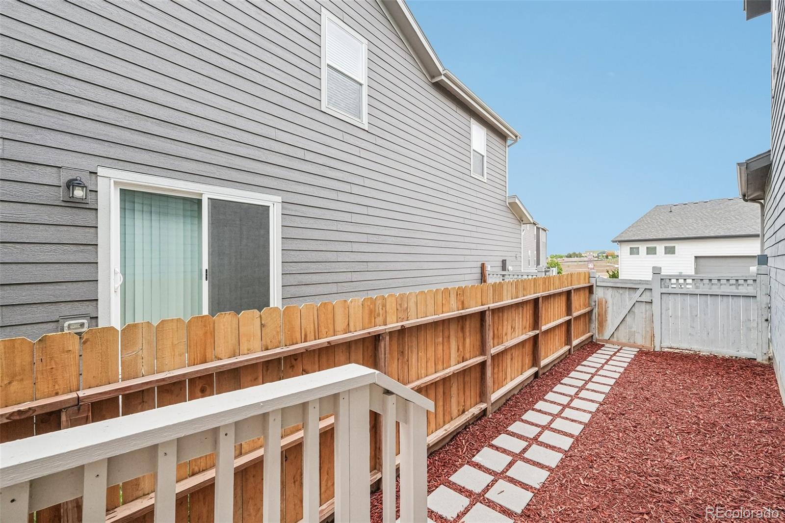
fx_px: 327
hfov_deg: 100.4
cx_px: 392
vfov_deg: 77.3
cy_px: 262
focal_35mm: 15
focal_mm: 10
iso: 800
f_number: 8
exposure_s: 1/320
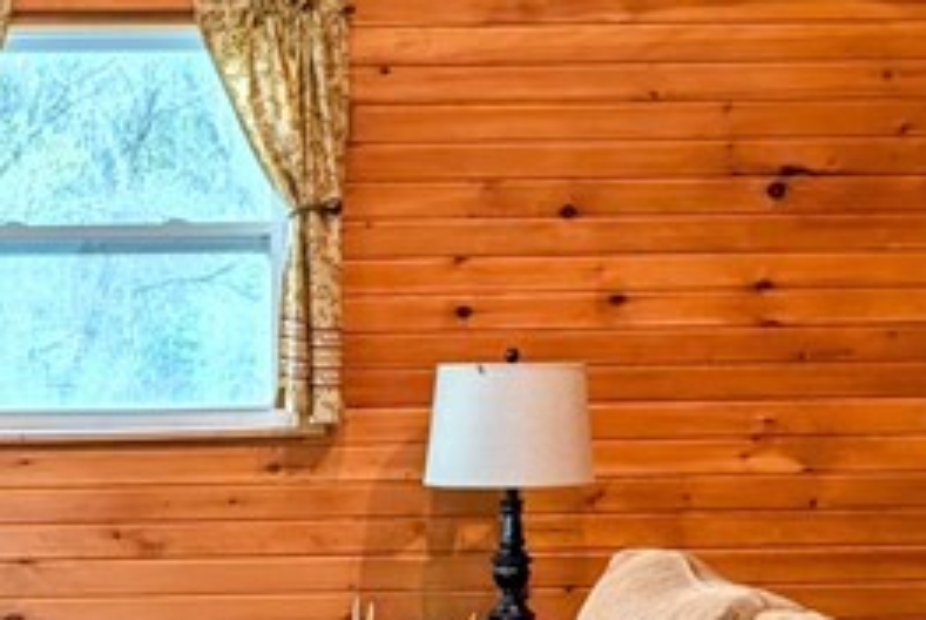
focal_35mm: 97
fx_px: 2498
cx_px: 53
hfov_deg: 20.5
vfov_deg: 13.9
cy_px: 643
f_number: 1.68
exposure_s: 1/60
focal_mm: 6.9
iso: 28
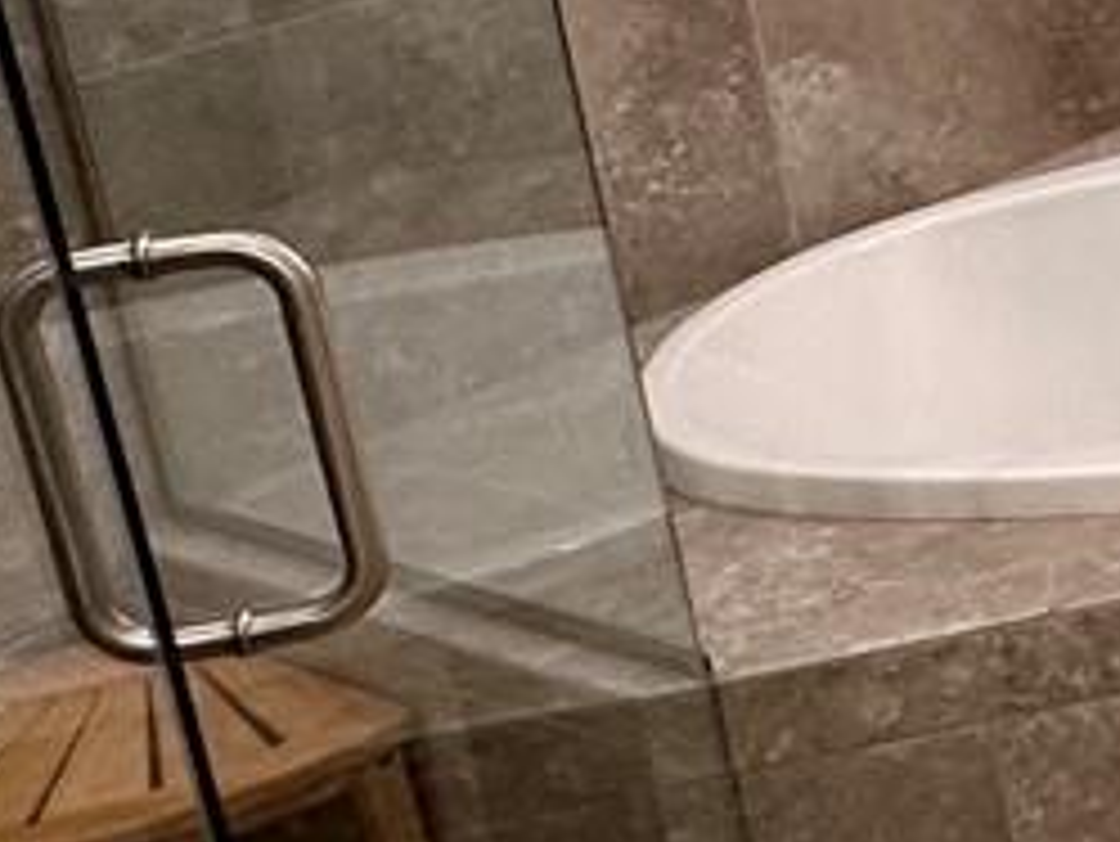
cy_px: -194
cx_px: 2343
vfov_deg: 15.8
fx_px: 2913
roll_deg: +3.0
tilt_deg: -13.7
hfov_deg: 16.0
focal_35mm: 90
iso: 200
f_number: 2.2
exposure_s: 1/120
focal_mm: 2.22
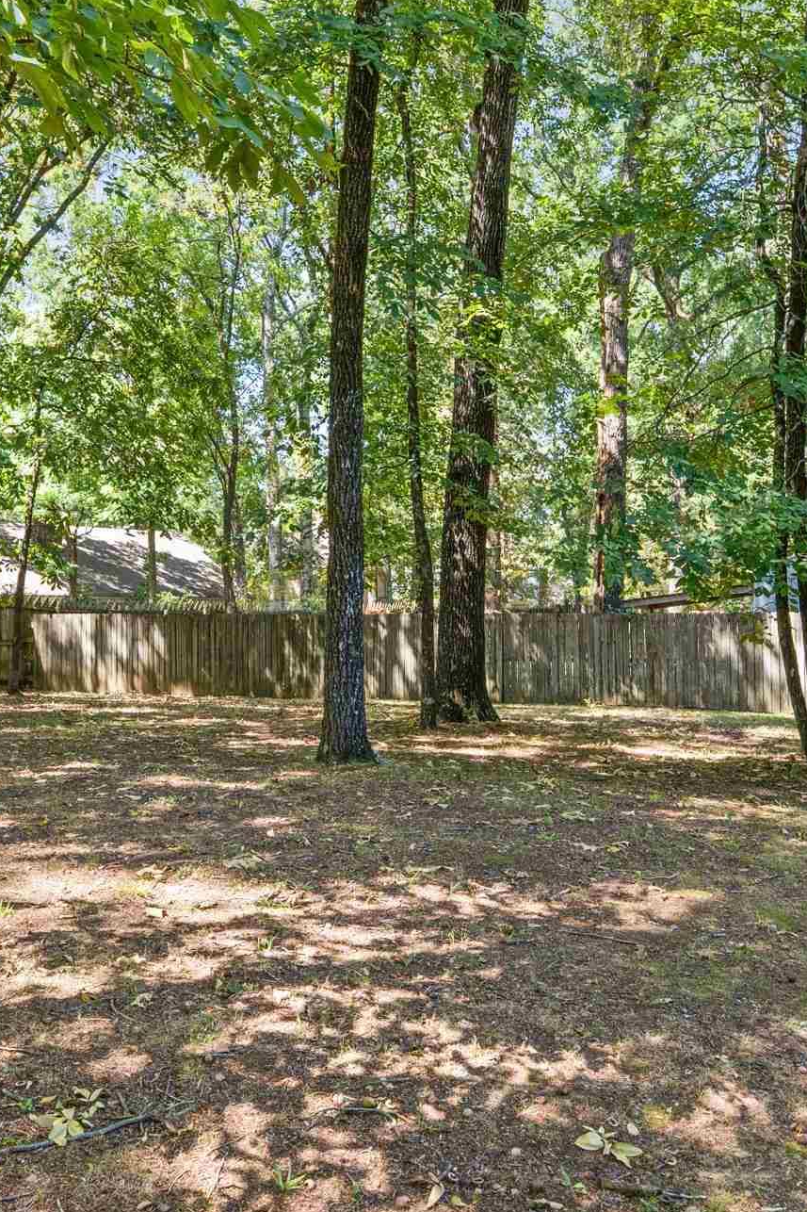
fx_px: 1177
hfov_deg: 37.8
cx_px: 345
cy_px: 607
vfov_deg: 54.4
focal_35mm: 35
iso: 320
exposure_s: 1/10
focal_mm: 10
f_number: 8
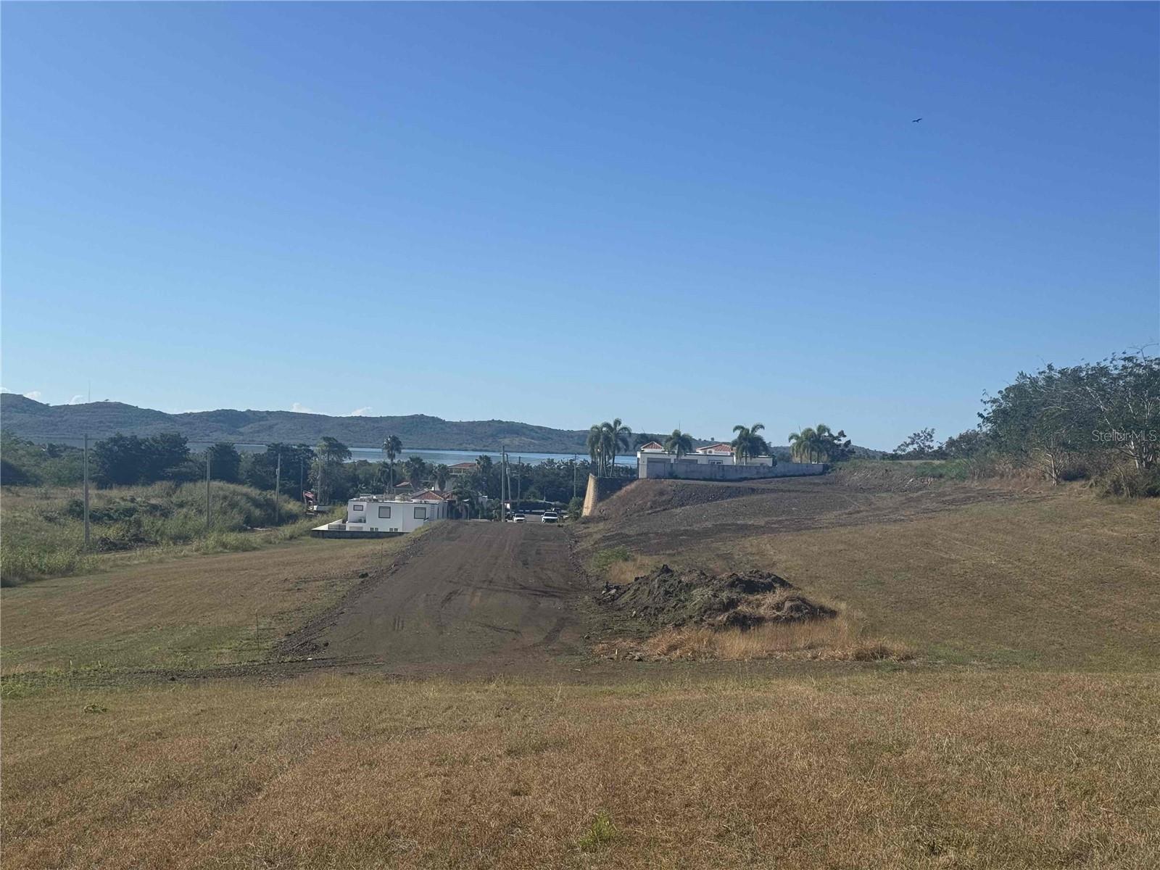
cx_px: 580
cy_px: 435
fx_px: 1609
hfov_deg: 39.7
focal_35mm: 48
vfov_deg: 30.3
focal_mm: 6.76
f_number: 1.78
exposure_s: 1/8772
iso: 64
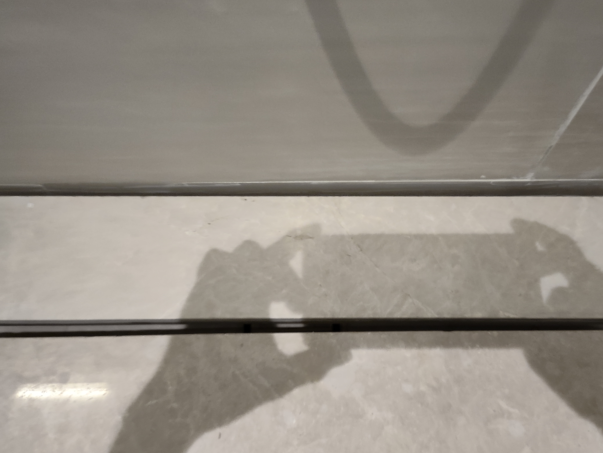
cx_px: 331
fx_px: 645
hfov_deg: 50.0
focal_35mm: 37
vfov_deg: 38.7
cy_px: 215
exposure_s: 1/25
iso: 1092
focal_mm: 4.71
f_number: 1.79
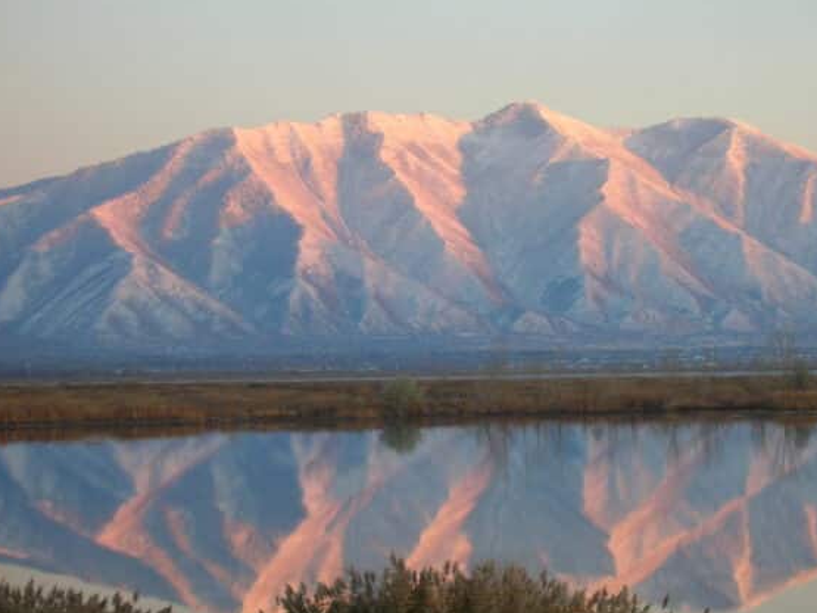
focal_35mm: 137
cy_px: 322
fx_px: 3233
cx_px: 478
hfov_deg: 14.4
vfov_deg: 10.8
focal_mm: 16.4
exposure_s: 1/30
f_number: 4.8
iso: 56
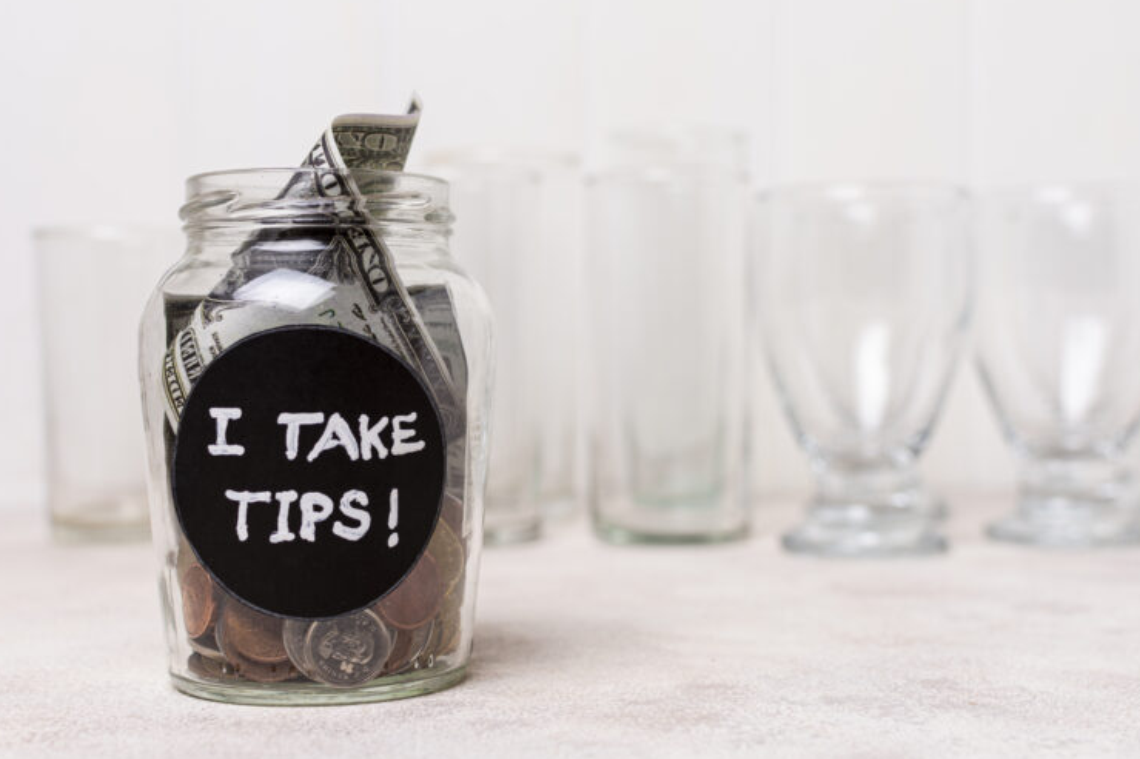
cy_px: 373
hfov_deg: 36.5
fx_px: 1726
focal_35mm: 55
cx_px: 584
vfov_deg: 24.8
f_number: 4
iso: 100
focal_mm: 35
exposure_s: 1/125
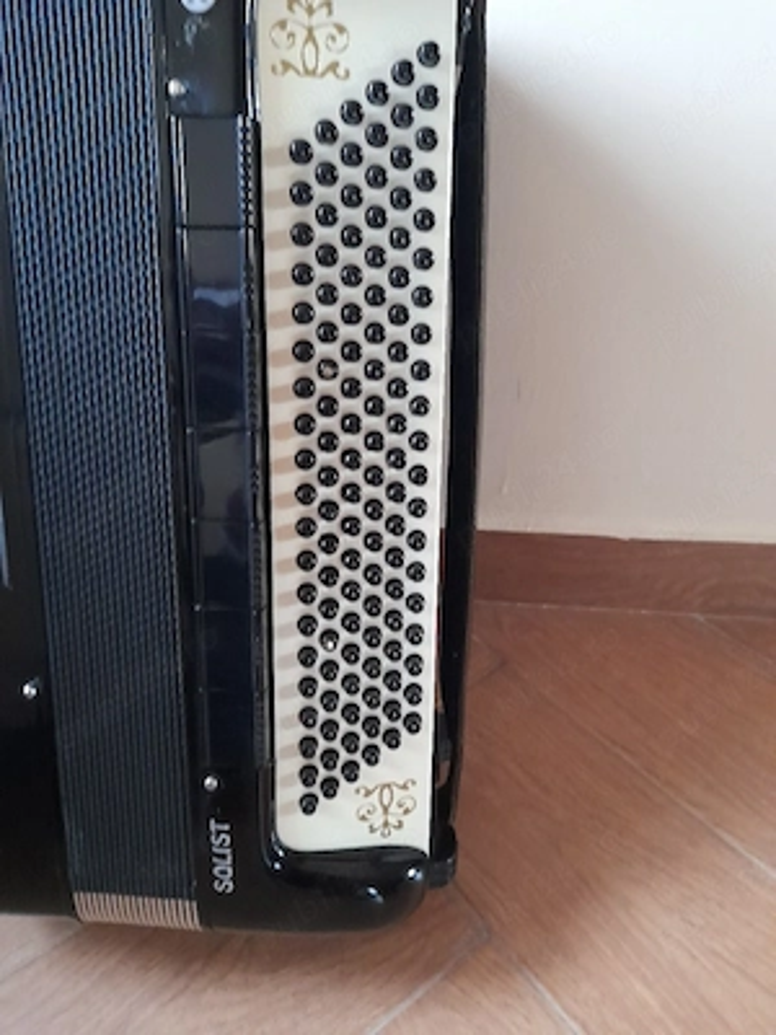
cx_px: 388
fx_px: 747
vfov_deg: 69.4
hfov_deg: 54.9
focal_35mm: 25
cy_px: 518
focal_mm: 4.6
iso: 1000
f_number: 2
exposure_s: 1/20
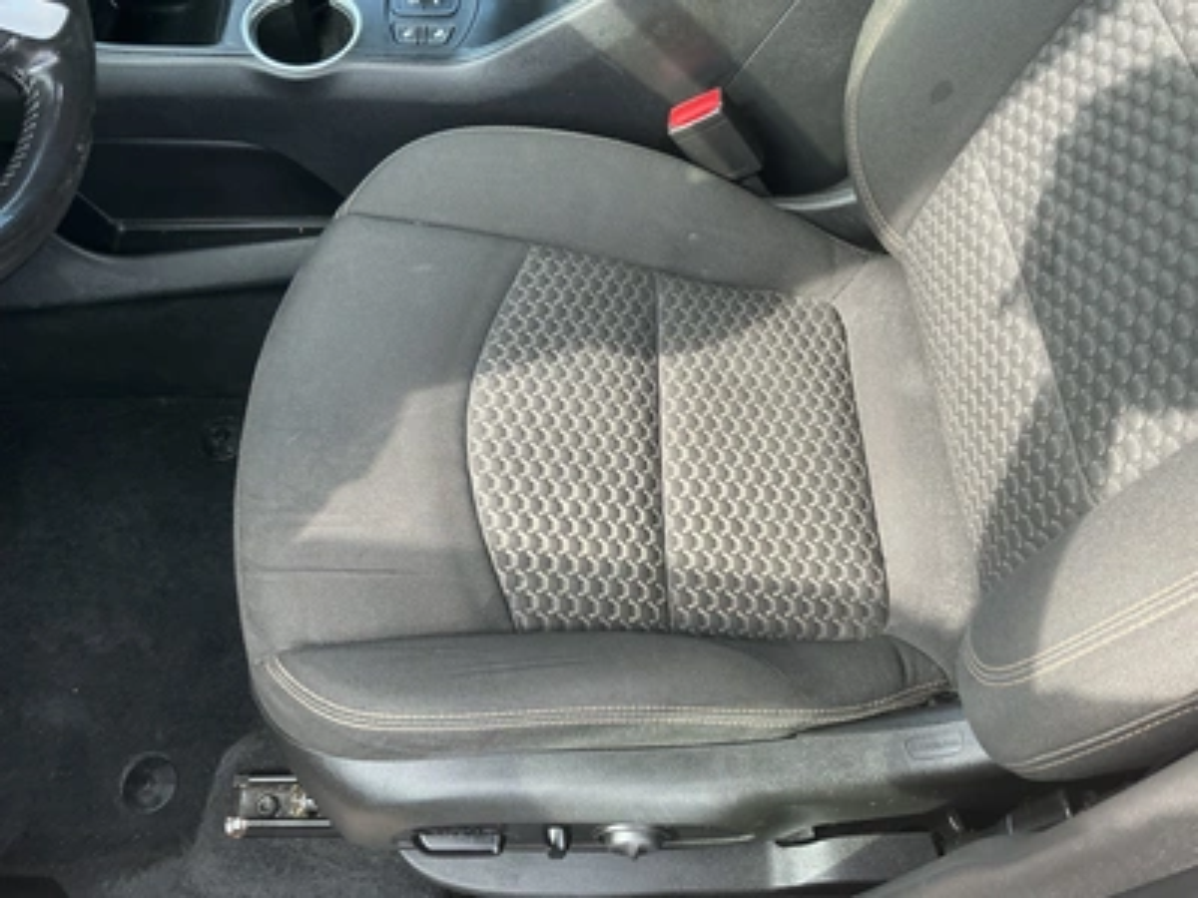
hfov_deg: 63.4
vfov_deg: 49.7
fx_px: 969
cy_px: 449
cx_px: 599
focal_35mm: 28
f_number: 1.8
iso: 40
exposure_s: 1/122
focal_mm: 3
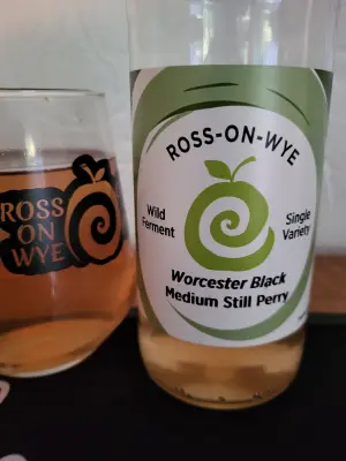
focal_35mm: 26
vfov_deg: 67.3
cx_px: 173
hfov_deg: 53.1
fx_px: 347
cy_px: 230
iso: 800
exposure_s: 1/25
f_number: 1.8
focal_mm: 5.4
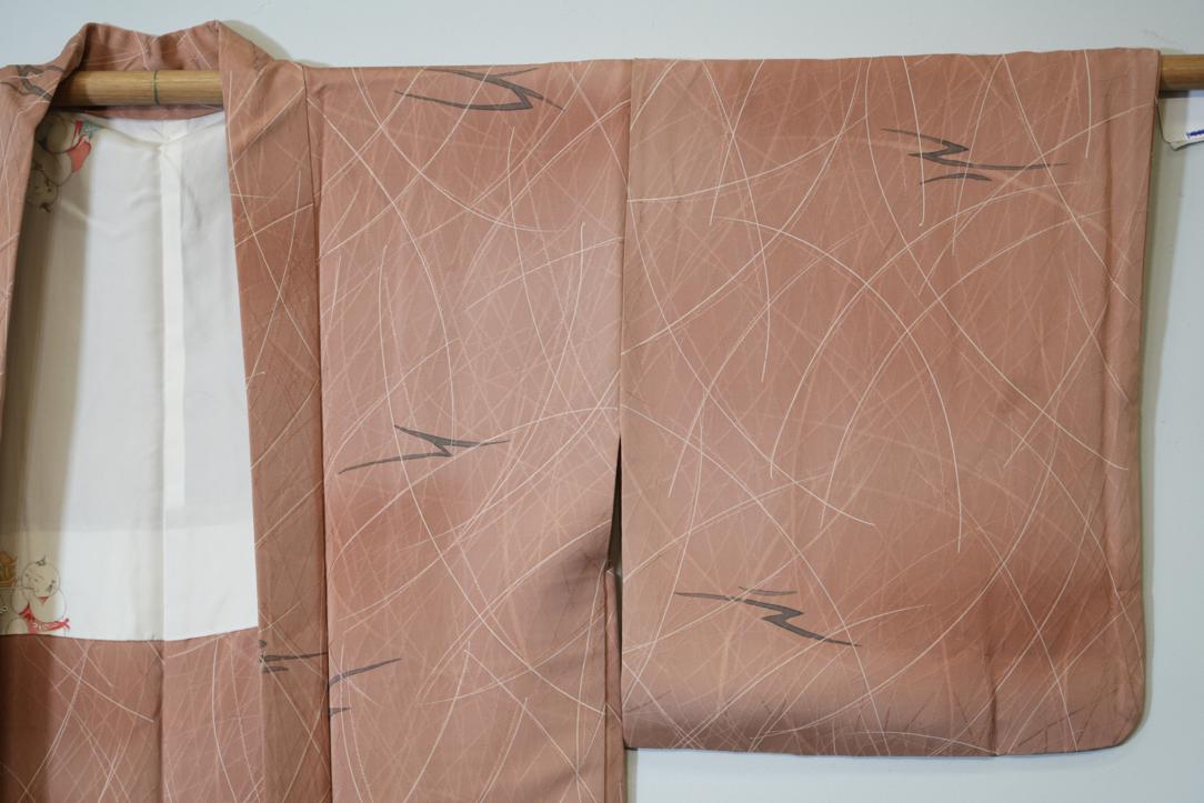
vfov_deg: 13.0
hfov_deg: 19.5
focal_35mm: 105
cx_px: 602
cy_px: 402
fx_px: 3512
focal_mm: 105
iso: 1000
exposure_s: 1/125
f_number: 4
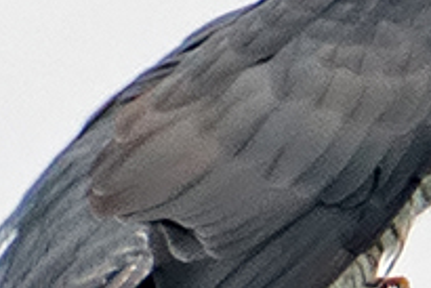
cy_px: 48
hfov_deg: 0.7
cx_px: 612
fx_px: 36803
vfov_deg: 0.4
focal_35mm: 3072
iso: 400
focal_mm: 600
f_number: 8
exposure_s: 1/640
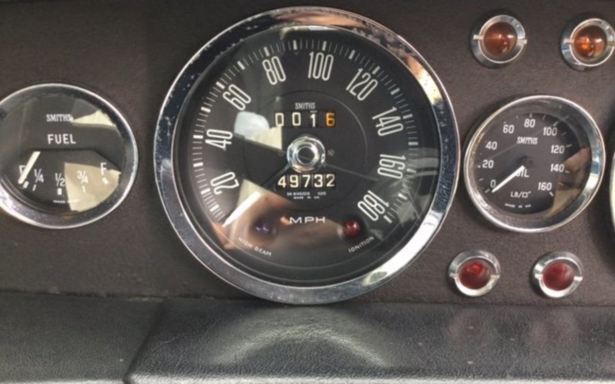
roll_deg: +0.1
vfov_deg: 38.3
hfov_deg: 58.1
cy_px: 166
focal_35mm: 33
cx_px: 308
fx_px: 553
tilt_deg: -19.5
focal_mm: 3.3
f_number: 2.4
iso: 100
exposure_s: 1/33
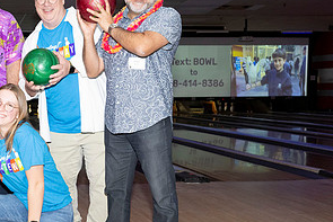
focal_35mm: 63
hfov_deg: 30.2
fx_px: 583
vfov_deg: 21.6
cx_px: 18
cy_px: 111
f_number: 5.6
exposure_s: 1/100
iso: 1600
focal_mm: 32
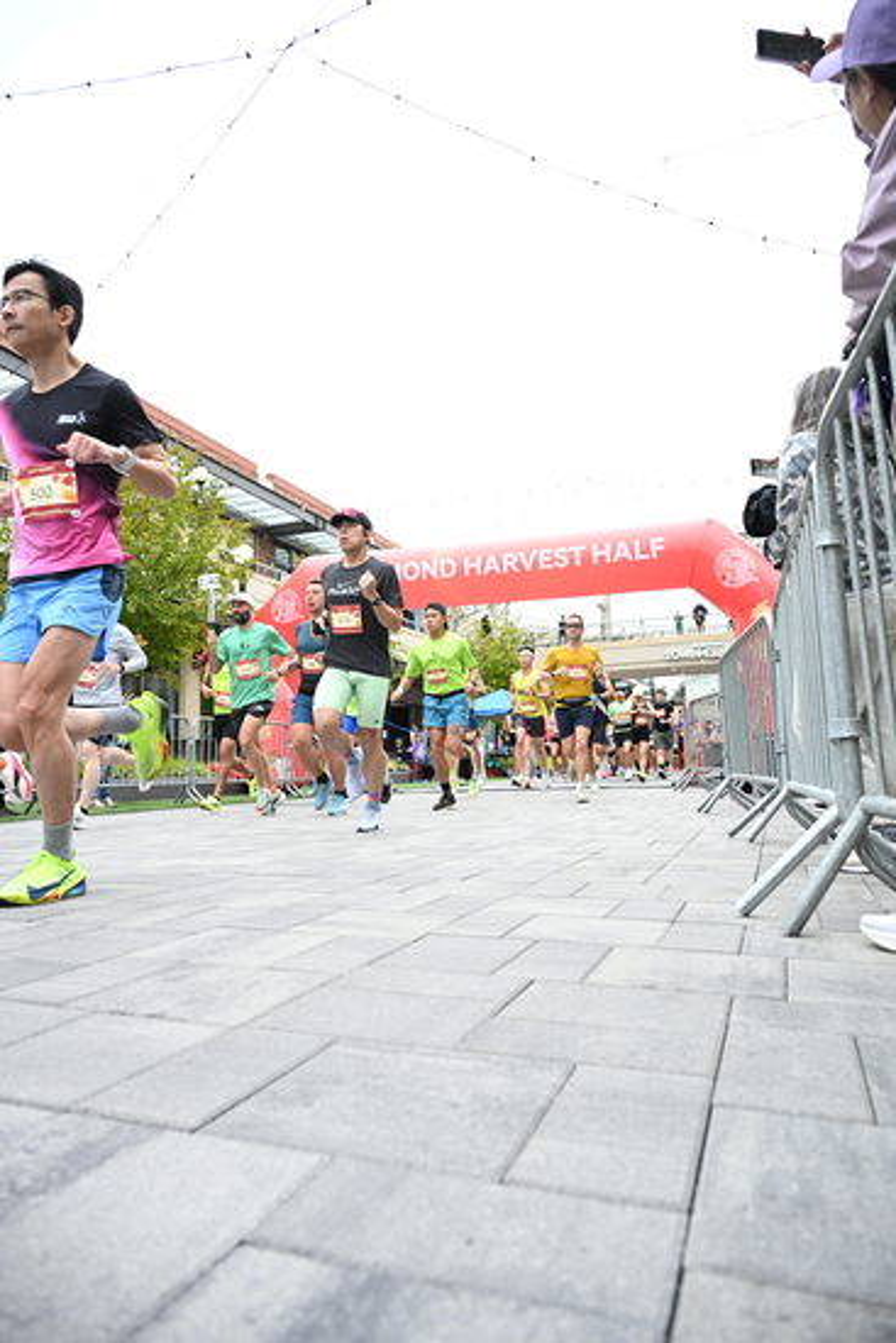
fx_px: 895
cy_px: 672
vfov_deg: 73.7
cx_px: 448
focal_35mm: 24
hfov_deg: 53.2
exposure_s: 1/640
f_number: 4
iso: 2000
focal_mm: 24
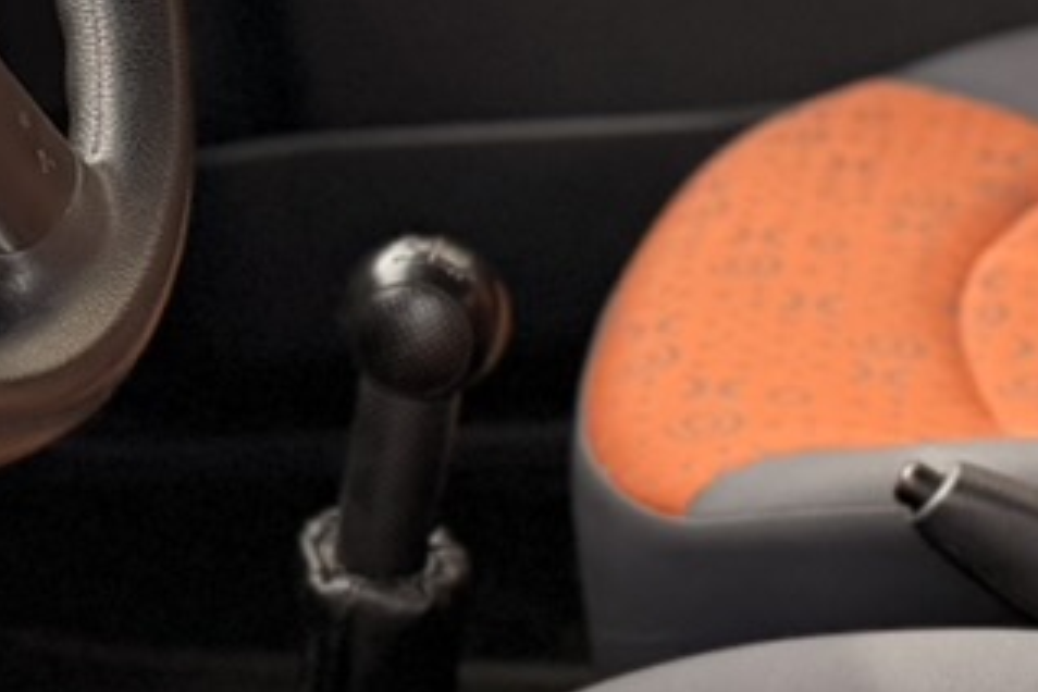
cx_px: 816
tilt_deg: -17.9
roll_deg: +4.3
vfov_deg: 8.4
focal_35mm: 161
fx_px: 4642
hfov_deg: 12.7
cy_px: -163
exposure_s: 1/813
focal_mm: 6.76
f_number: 1.78
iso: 100
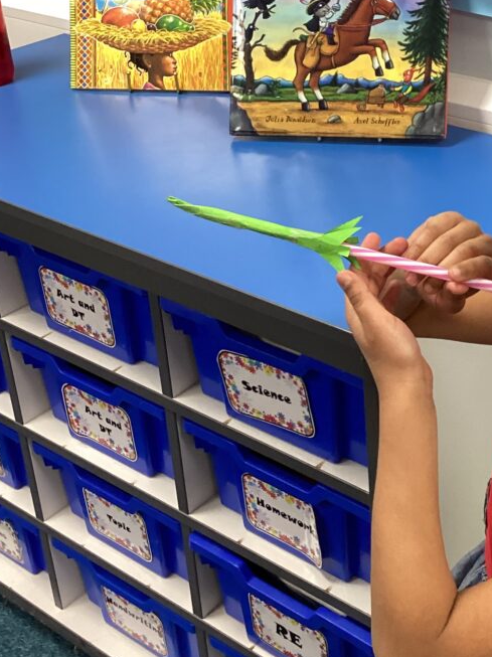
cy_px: 220
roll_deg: +1.4
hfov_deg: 25.3
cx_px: 374
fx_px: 1081
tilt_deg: -27.7
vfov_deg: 33.5
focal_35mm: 57
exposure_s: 1/50
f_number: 2.4
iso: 200
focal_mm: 3.3
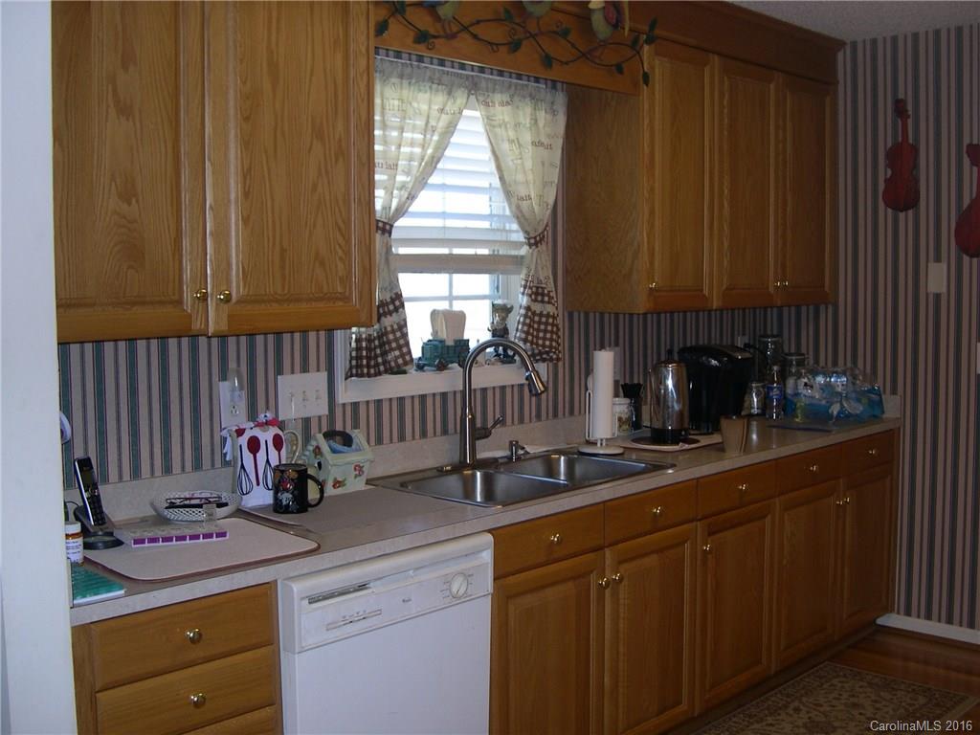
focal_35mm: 38
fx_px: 1076
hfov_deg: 49.0
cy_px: 368
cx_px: 490
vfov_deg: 37.7
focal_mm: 8
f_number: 2.8
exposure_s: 1/30
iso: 100
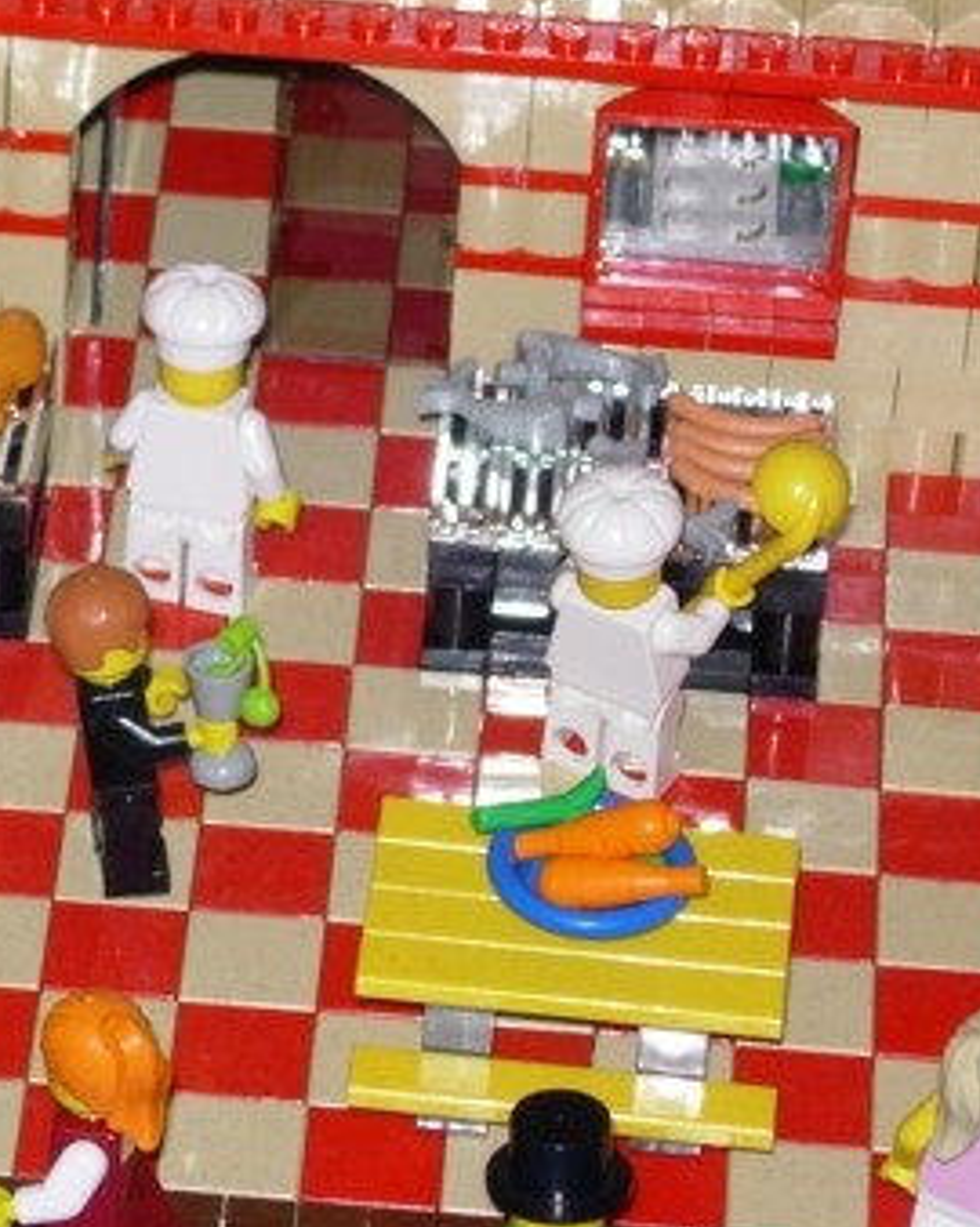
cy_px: 555
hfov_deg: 5.9
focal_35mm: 261
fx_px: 9471
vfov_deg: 7.4
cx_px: 94
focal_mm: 23.4
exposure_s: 1/64
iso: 79
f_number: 4.9
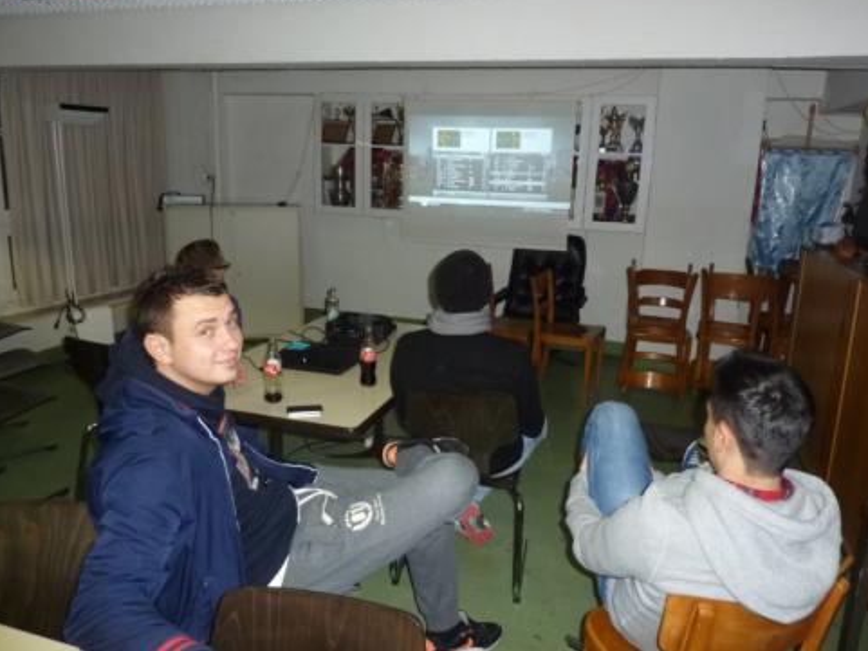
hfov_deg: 67.3
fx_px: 652
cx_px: 444
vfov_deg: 53.1
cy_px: 315
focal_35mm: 26
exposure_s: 1/30
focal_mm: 4.1
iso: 320
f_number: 3.3
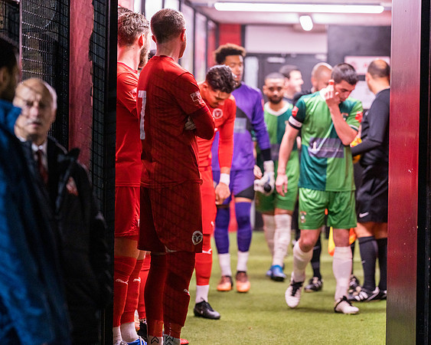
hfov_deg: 11.7
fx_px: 2103
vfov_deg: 9.4
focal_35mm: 165
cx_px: 189
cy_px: 160
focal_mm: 135
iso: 4000
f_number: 2.8
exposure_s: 1/250
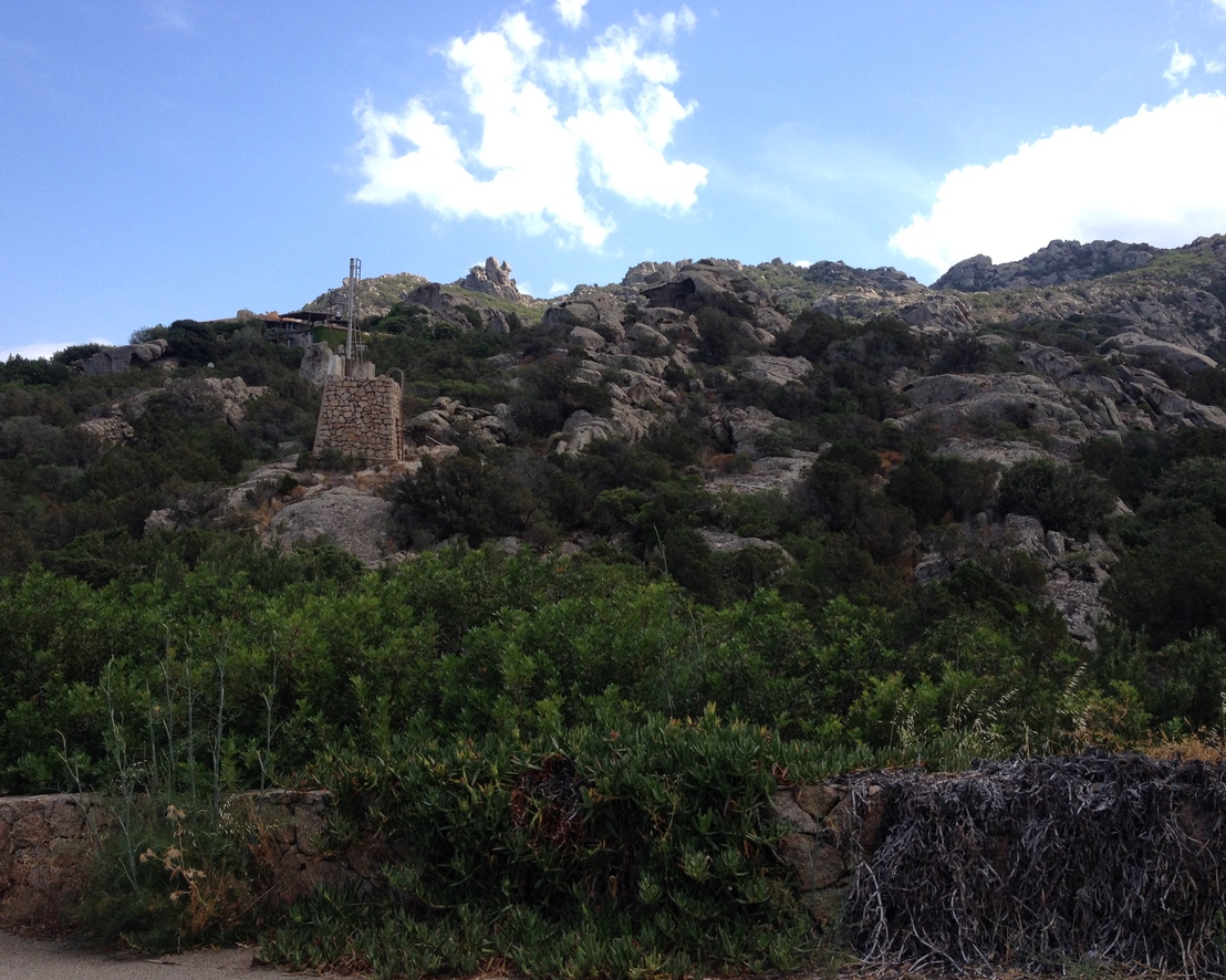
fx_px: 1342
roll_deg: -1.7
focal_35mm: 37
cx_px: 641
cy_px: 486
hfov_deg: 49.1
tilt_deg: +1.7
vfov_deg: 40.1
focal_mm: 4.28
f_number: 2.4
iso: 50
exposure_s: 1/986
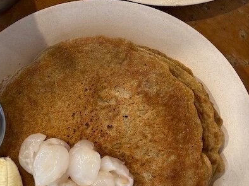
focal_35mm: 65
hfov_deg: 29.6
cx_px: 166
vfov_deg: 22.2
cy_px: 34
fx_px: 467
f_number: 1.78
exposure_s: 1/60
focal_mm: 6.76
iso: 160
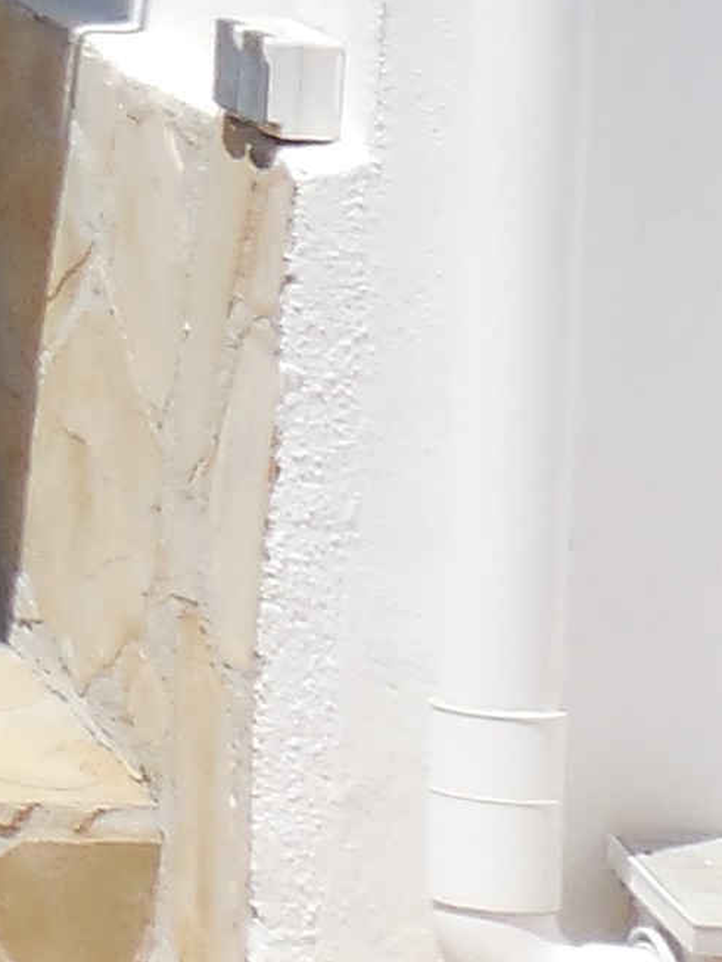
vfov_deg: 8.1
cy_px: -569
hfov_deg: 5.2
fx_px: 6672
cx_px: -2608
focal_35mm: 240
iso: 125
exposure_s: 1/1250
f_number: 3.9
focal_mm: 6
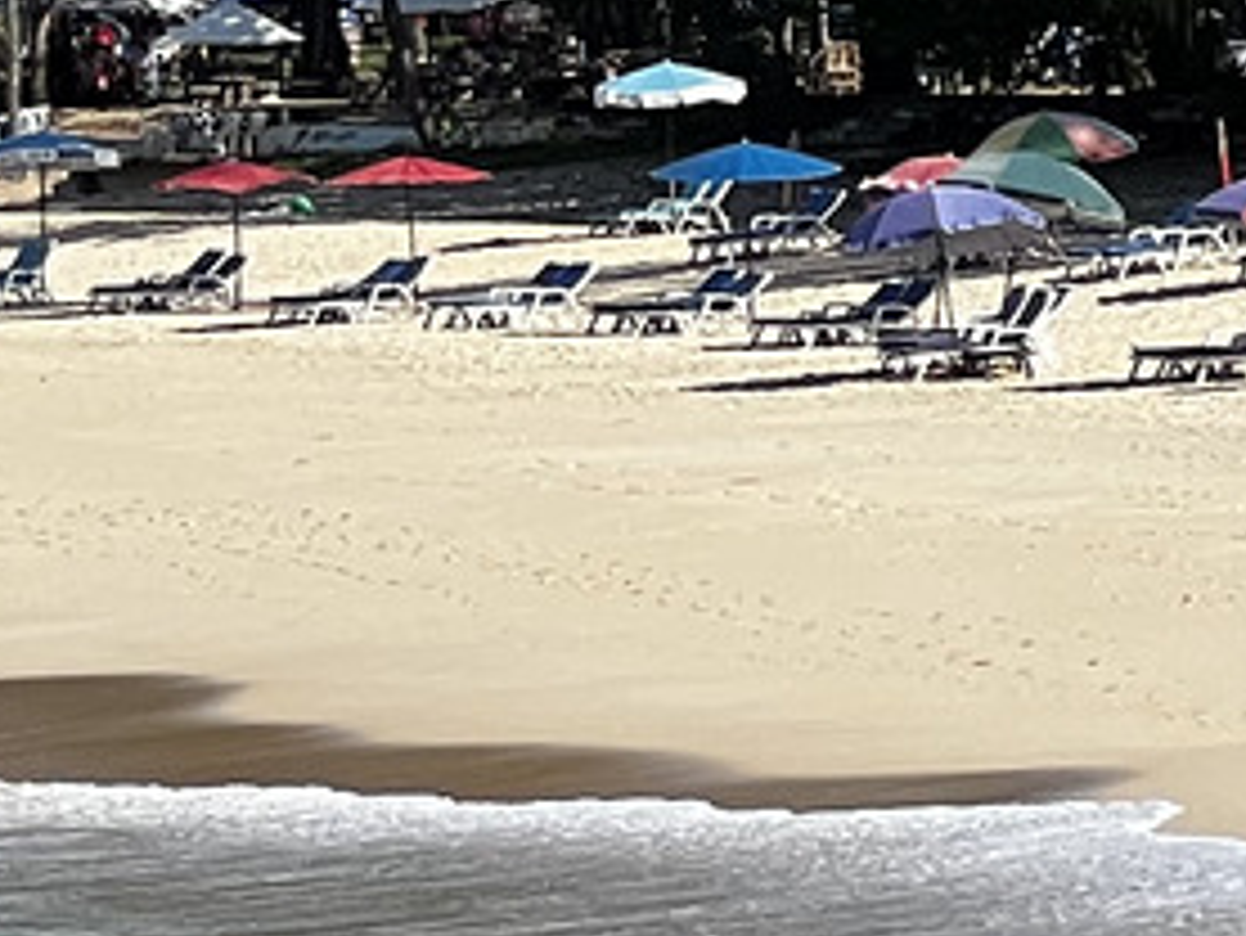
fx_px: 16025
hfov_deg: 4.3
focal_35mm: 445
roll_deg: +0.4
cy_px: -40
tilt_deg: +1.0
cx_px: -2299
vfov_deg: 3.3
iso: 32
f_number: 2.8
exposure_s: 1/847
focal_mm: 9
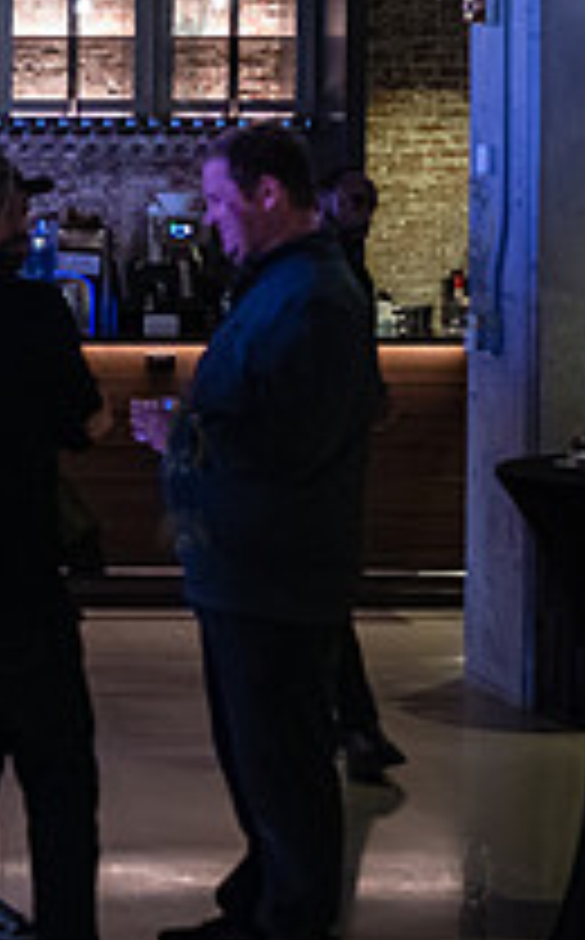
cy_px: 256
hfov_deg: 12.2
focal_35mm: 100
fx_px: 2560
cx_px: -400
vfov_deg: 20.7
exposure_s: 1/250
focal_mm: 35
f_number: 2.8
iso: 12800
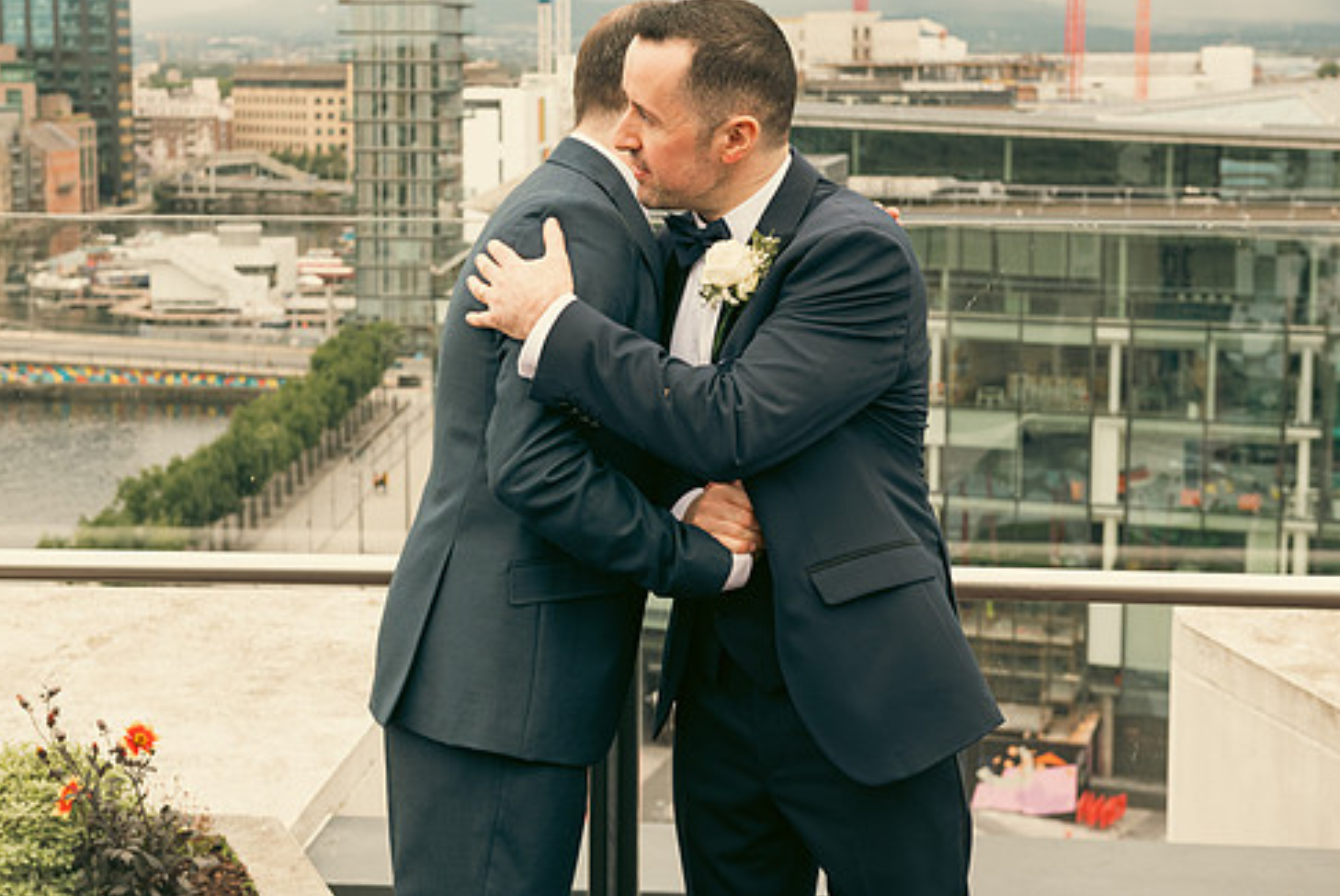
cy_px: 365
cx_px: 587
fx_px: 2310
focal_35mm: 62
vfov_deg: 21.9
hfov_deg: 32.3
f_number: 6.3
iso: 320
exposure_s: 1/250
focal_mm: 52
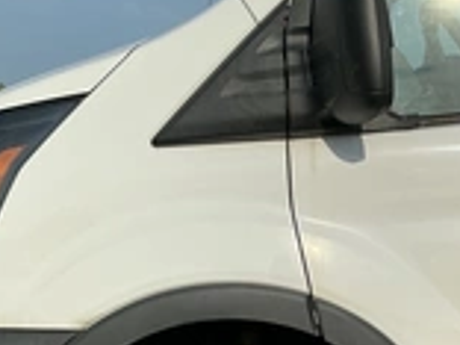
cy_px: 351
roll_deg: -1.5
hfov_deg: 26.7
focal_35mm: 72
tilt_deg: -10.0
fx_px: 957
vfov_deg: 19.8
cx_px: 336
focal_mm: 3
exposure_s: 1/4065
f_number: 1.8
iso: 25
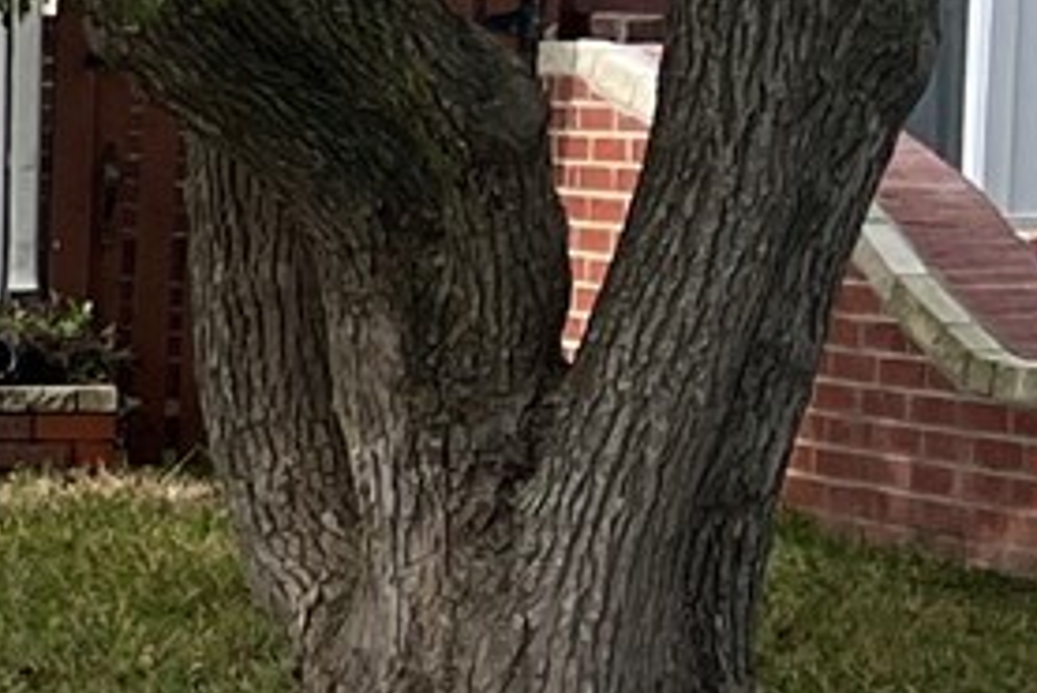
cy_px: 644
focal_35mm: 200
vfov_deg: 6.9
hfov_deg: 8.8
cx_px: -1846
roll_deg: +0.0
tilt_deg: -4.5
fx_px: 5764
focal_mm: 5.1
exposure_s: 1/1404
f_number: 1.6
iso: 50
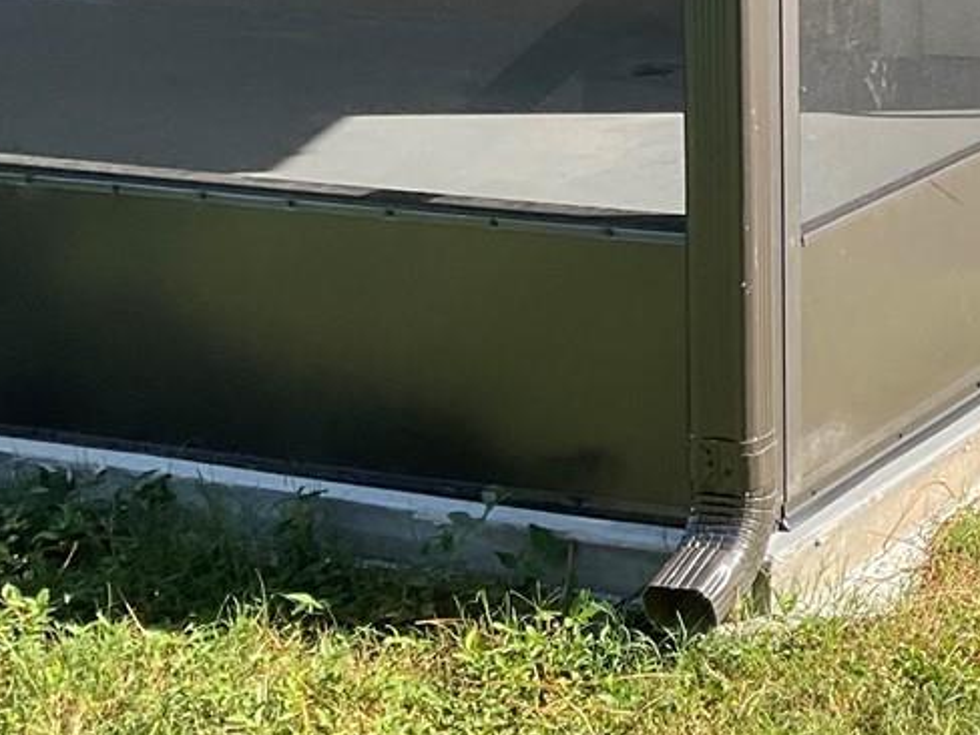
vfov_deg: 15.0
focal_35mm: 95
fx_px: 2690
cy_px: -171
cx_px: 1478
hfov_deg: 18.3
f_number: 1.8
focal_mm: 3
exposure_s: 1/338
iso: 25
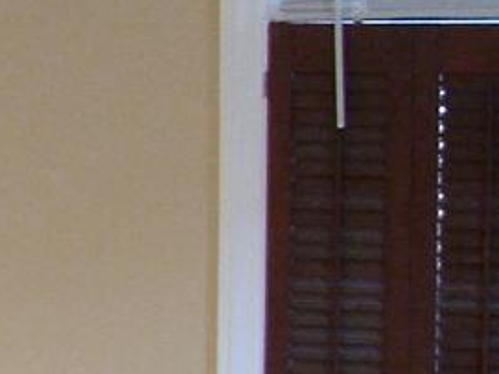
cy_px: 612
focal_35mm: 287
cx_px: -858
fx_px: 4135
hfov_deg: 6.4
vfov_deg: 5.1
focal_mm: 6.36
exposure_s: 1/60
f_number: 3
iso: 100
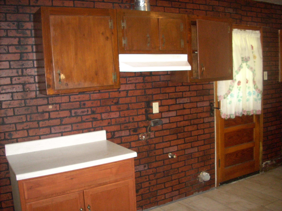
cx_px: 141
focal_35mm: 37
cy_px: 106
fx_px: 301
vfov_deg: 38.7
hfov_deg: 50.1
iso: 400
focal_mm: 6.2
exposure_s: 1/60
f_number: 2.8
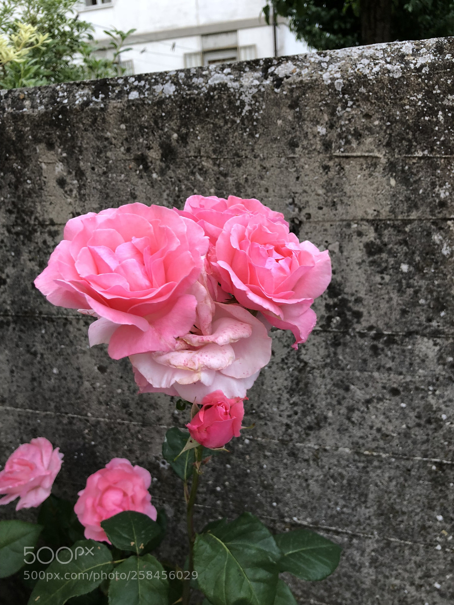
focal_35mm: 28
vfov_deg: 63.4
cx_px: 227
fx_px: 490
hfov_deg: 49.7
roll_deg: +4.0
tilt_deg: -19.4
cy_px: 302
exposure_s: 1/24
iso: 40
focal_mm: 4
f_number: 1.8
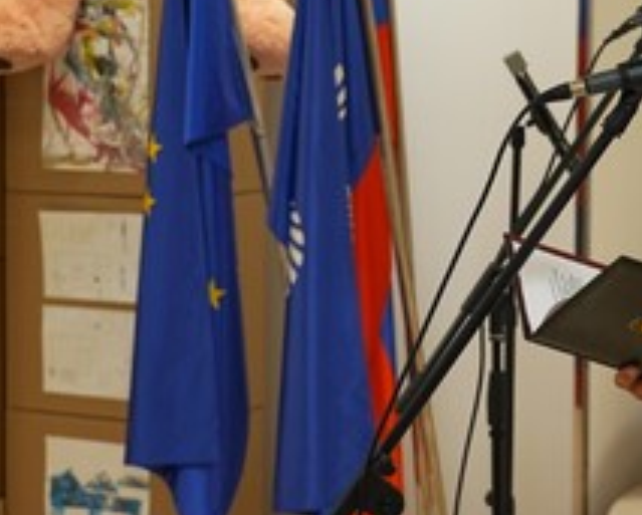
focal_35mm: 97
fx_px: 1846
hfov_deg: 19.5
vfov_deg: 15.8
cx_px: 527
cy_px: 114
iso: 640
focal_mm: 49
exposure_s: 1/125
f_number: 4
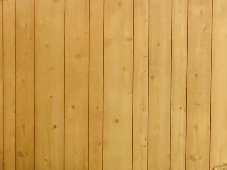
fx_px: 734
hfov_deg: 17.6
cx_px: 130
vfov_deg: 13.1
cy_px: 166
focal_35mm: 112
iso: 320
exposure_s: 1/30
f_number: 1.8
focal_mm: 3
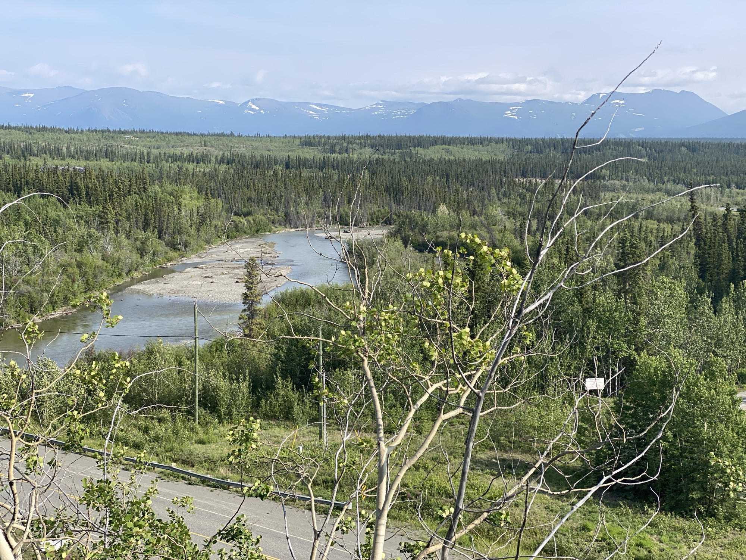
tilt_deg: -7.6
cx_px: 373
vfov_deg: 28.0
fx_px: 1121
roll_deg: -2.0
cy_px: 280
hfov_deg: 36.8
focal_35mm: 52
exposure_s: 1/978
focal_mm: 6
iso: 20
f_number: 2
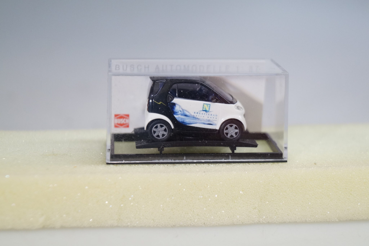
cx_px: 184
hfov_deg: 24.6
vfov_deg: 16.6
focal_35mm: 82
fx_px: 845
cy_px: 123
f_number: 5.6
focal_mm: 55
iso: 1250
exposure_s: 1/160
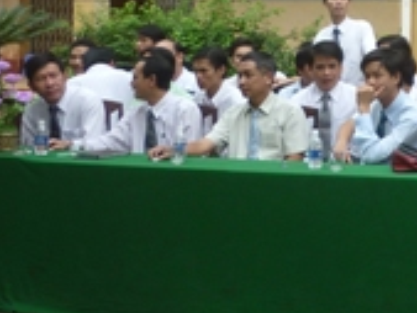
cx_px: 656
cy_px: -37
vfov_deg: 11.7
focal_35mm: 125
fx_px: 1507
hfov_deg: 14.5
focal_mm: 5.5
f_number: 2.8
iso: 80
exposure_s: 1/125
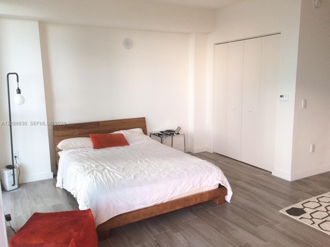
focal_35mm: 29
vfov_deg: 48.2
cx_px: 165
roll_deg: +1.3
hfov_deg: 61.7
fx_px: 276
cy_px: 124
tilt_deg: -10.7
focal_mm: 4.15
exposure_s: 1/40
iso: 40
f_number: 2.2
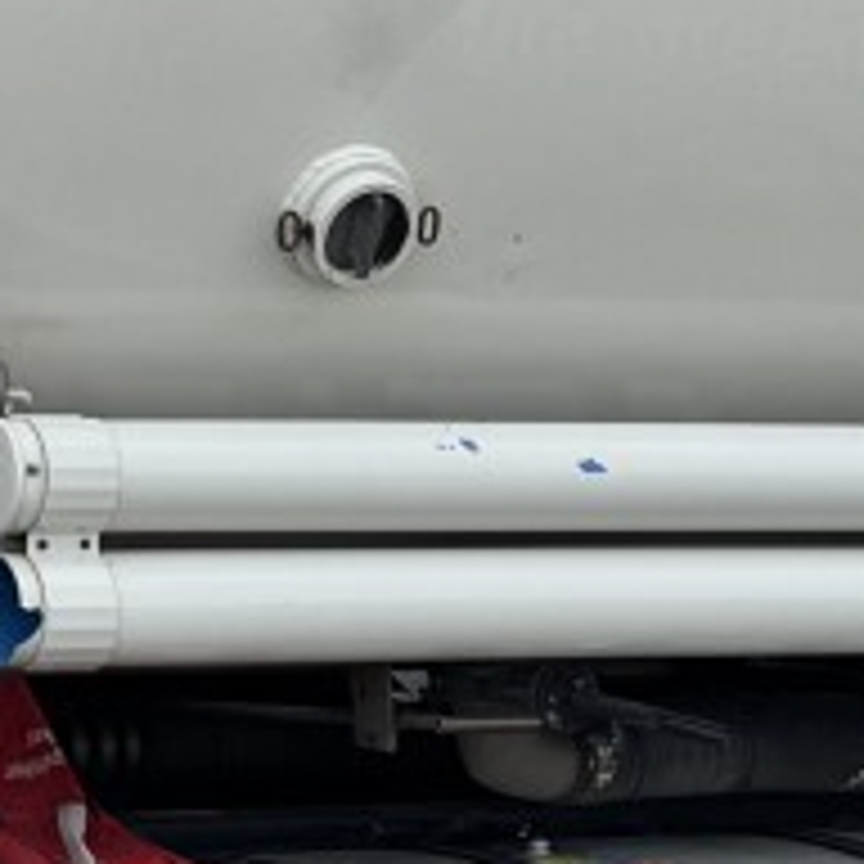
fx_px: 4490
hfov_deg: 10.8
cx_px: -220
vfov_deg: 10.8
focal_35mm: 159
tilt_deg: +7.8
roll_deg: +0.0
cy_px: -216
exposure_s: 1/3802
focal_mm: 6.76
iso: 80
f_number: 1.78
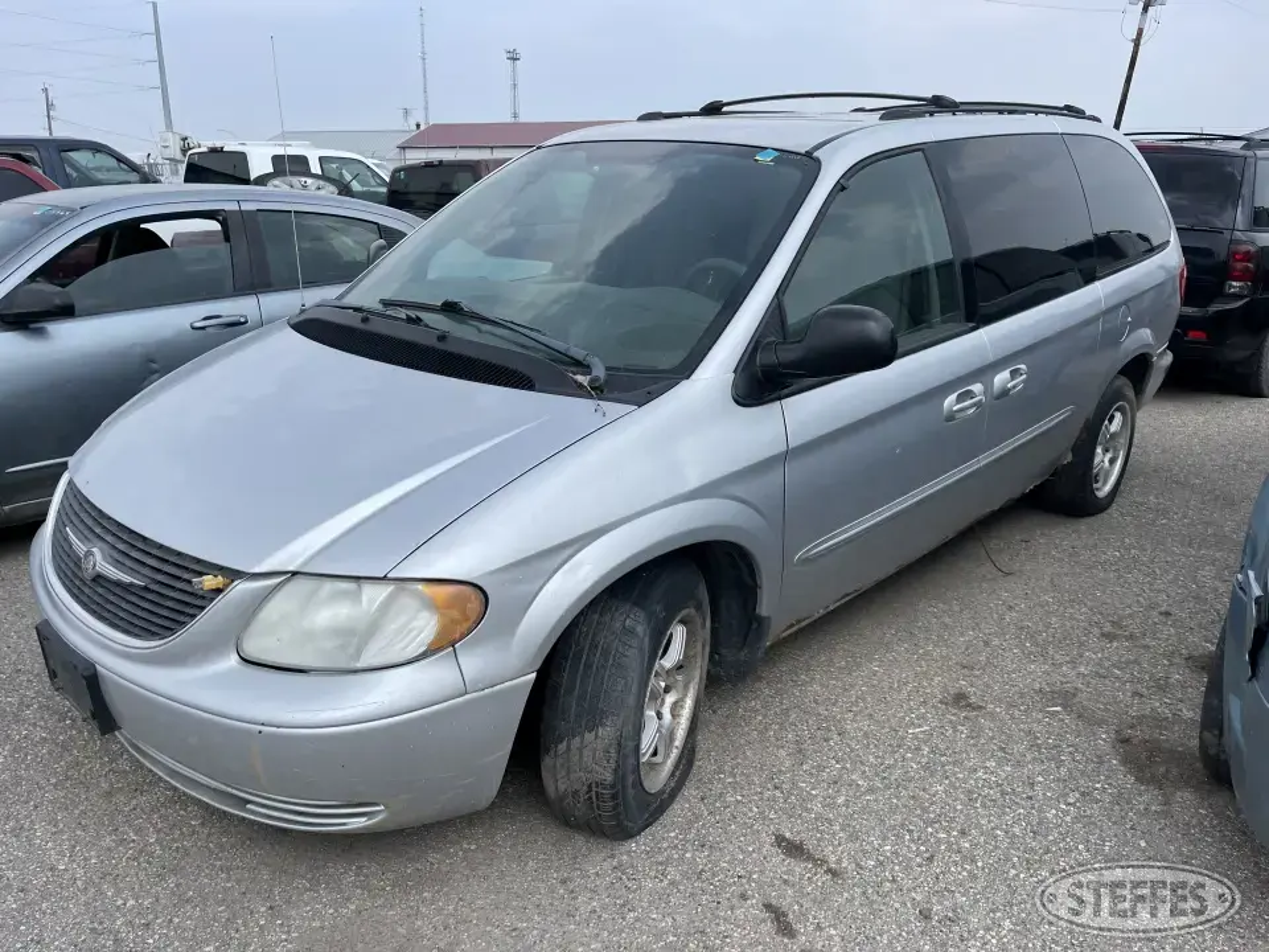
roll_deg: +0.4
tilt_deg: -15.6
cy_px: 476
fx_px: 953
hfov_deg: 67.3
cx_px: 634
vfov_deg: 53.1
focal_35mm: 26
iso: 32
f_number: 1.6
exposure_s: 1/3086
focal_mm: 5.1
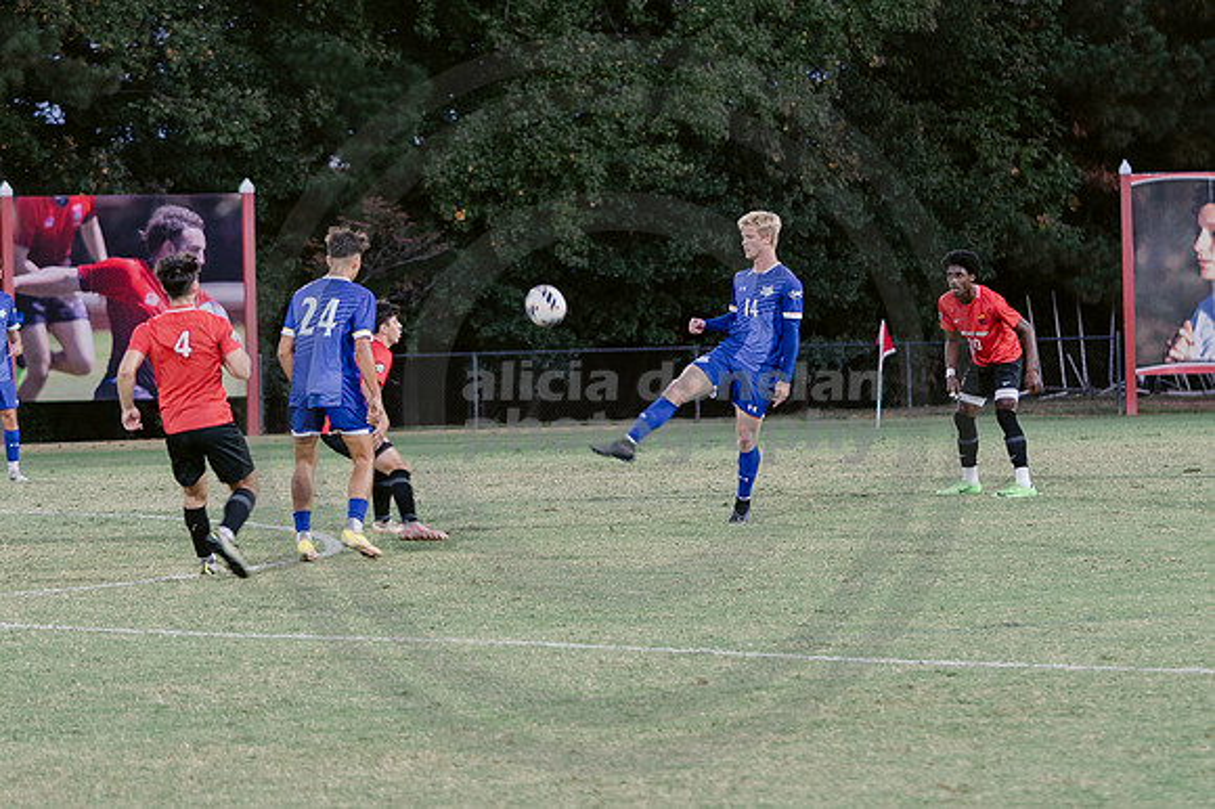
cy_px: 268
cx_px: 514
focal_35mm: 198
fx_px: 6692
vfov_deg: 6.9
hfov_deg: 10.4
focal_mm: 90
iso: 640
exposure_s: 1/100
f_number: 2.8
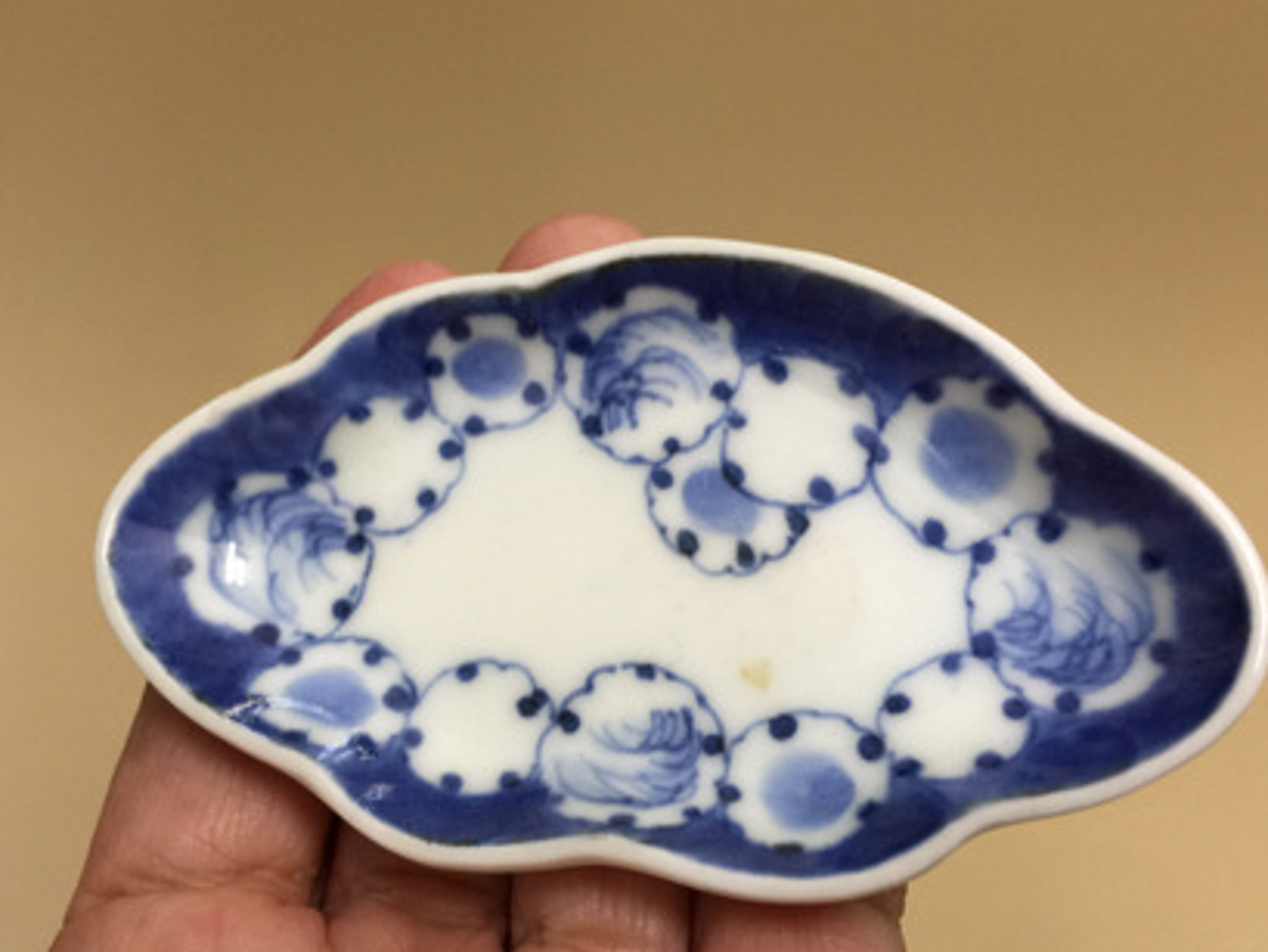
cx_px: 580
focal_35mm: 34
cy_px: 478
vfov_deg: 41.8
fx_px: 1246
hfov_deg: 53.9
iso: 64
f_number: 2.2
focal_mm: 4.15
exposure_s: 1/33
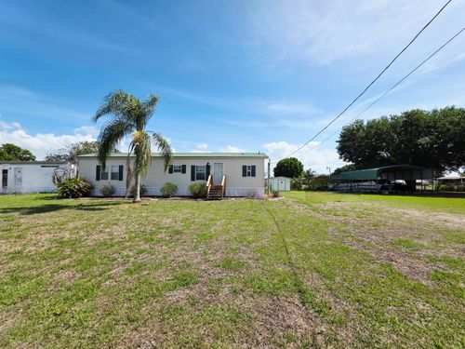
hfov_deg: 106.2
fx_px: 175
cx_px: 232
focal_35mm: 13
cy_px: 174
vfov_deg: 89.9
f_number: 1.9
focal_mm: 2.2
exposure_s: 1/3333
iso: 40
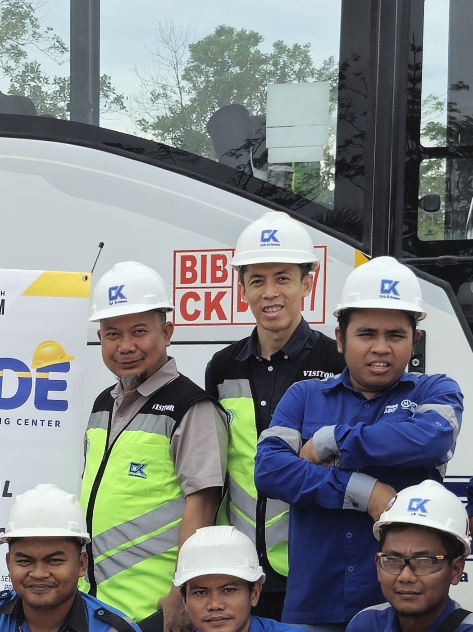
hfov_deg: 10.8
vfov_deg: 14.5
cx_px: -140
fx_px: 2442
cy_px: 601
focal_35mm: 134
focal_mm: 5.54
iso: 50
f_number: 1.8
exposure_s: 1/2232
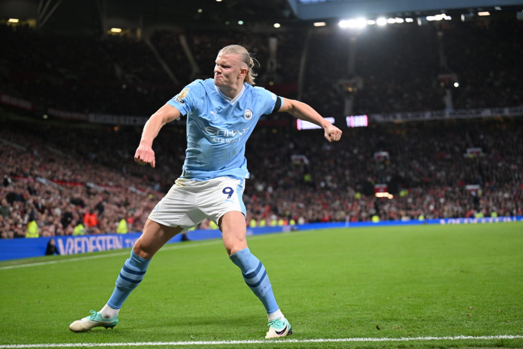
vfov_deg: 19.5
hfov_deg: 28.8
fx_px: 1017
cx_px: 262
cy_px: 174
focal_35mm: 70
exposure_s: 1/1600
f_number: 2.8
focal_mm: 70
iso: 2000
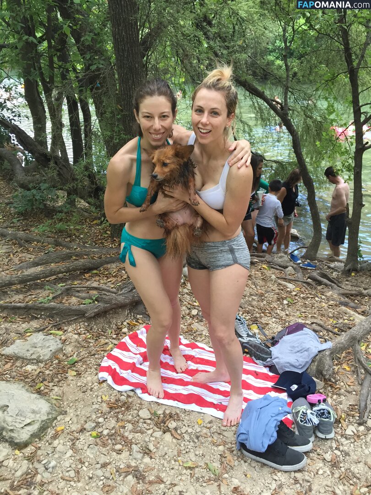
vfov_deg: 61.7
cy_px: 248
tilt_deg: -25.3
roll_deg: +1.8
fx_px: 414
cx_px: 186
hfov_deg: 48.2
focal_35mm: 29
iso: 32
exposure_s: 1/30
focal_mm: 4.15
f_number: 2.2
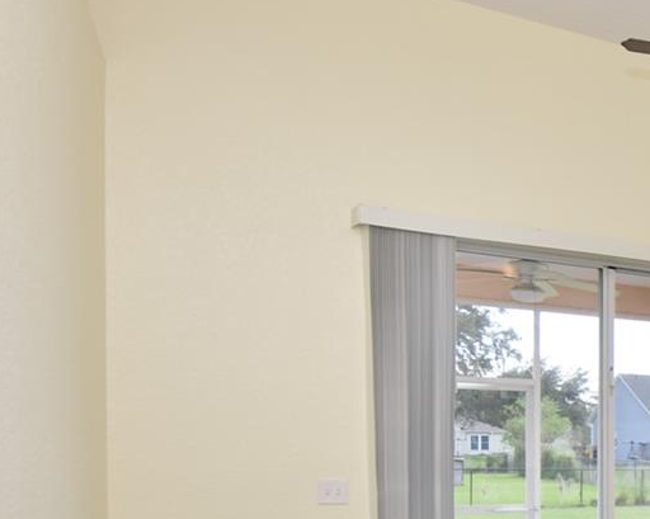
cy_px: 477
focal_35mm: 44
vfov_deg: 32.3
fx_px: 846
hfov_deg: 29.8
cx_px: 918
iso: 200
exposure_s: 1/100
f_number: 5
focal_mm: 10
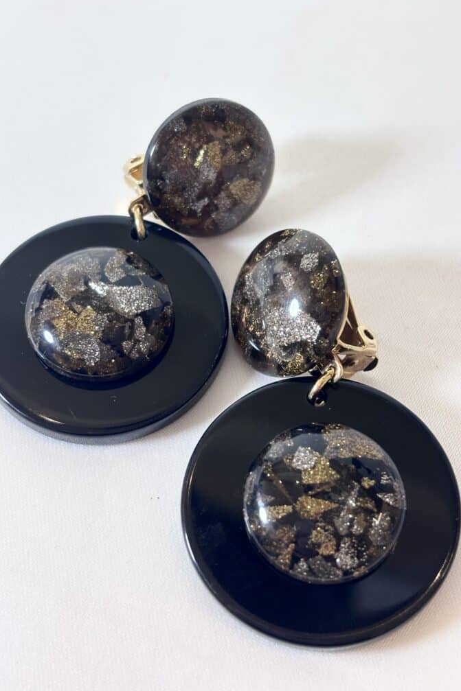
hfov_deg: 24.6
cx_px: 230
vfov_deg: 36.3
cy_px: 345
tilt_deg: -61.0
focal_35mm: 55
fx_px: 1057
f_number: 1.6
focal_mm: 5.96
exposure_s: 1/100
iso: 64
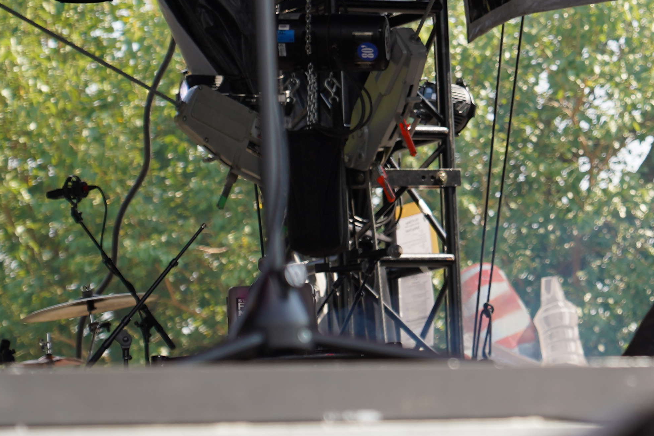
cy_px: -92
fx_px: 5540
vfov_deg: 4.5
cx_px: 871
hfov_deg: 6.7
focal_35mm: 305
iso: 100
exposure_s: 1/250
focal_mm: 100
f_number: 5.6
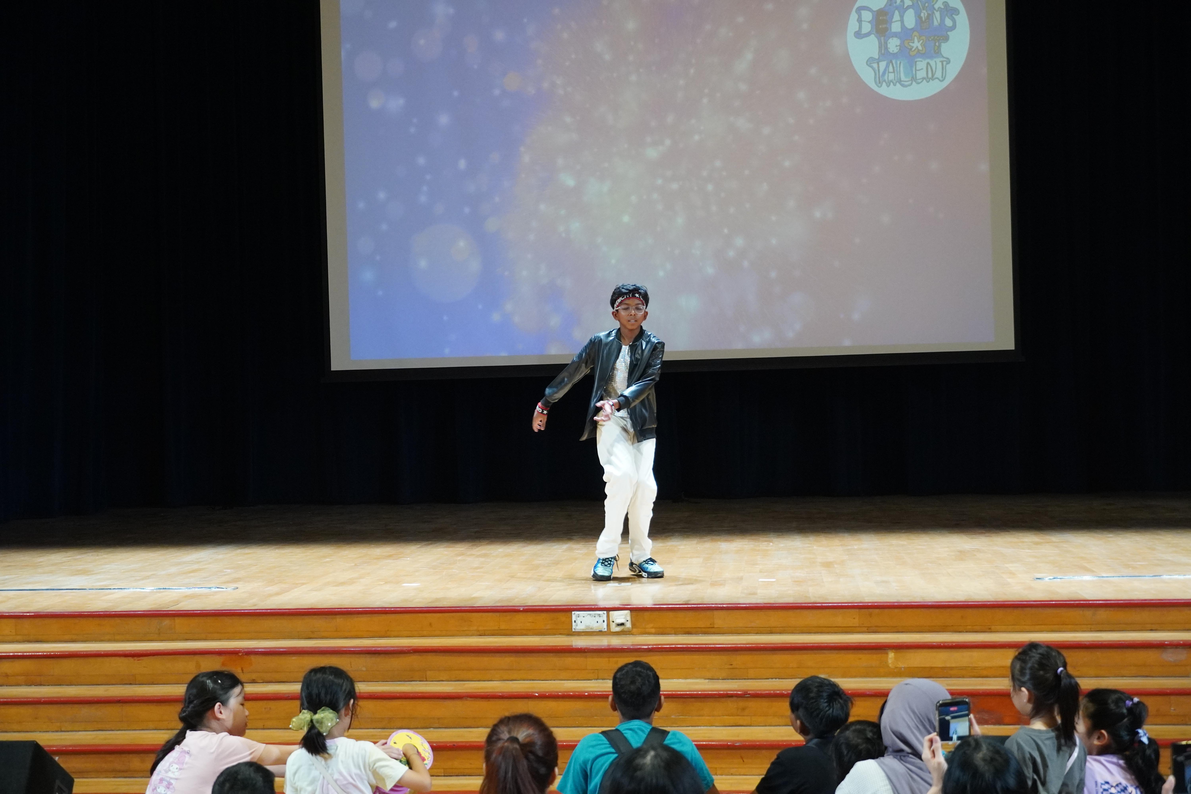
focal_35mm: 57
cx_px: 596
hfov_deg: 35.1
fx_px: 1886
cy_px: 397
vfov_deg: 23.8
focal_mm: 38
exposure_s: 1/160
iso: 2500
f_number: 4.5
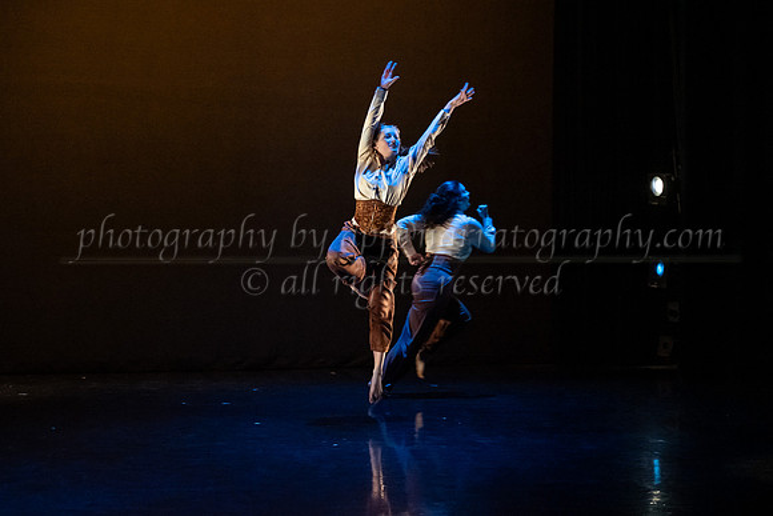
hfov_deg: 23.4
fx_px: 1863
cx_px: 379
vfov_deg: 15.8
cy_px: 278
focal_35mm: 87
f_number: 4
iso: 4000
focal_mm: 75
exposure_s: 1/400
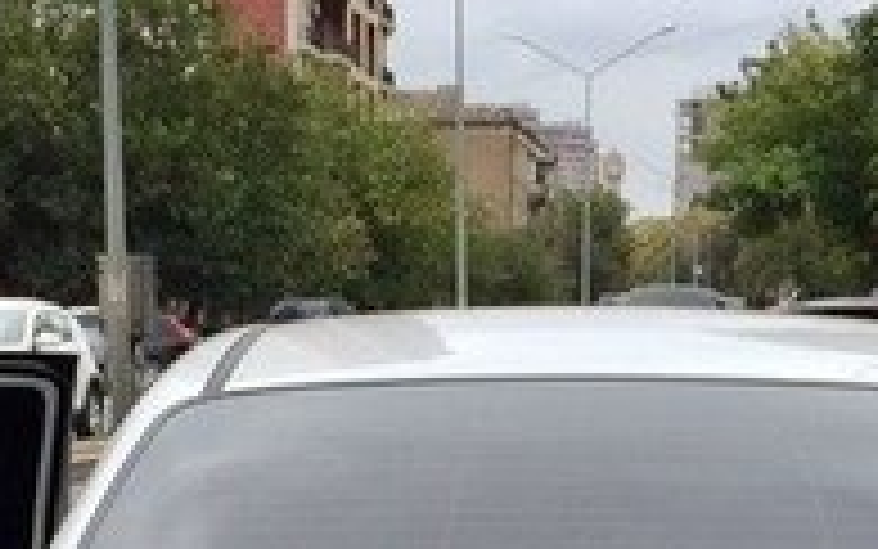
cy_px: 857
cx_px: 567
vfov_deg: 11.9
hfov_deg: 20.0
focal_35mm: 104
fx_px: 2489
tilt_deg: -11.0
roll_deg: -2.4
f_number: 2.2
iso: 32
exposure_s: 1/1014
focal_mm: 4.15
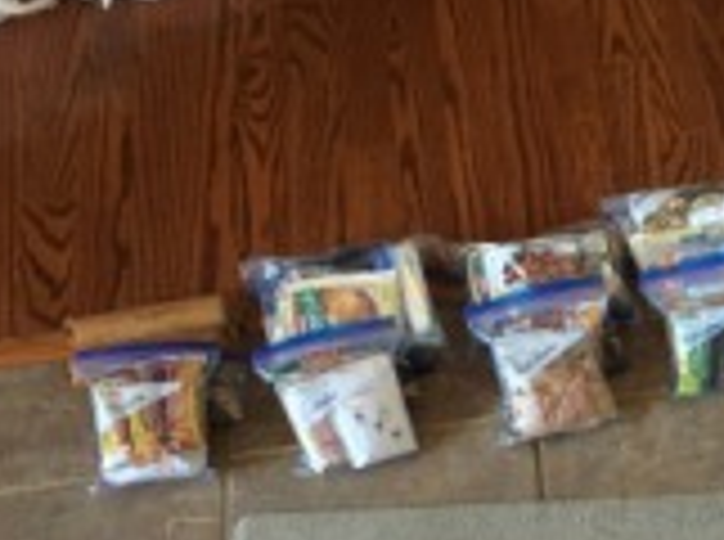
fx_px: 1377
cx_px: 728
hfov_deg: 27.7
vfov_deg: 21.0
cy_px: 598
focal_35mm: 66
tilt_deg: -64.9
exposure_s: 1/20
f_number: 2.2
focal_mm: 4.15
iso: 200
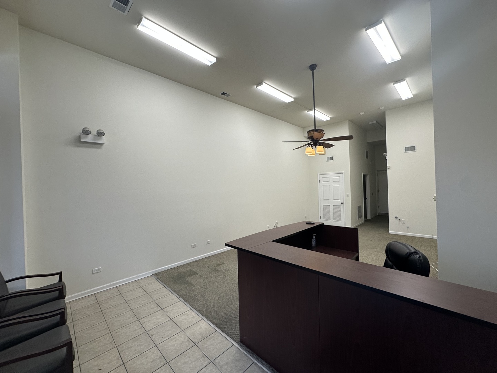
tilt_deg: -0.6
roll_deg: +1.3
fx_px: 201
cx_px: 248
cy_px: 186
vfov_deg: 85.7
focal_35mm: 14
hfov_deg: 102.1
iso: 125
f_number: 2.2
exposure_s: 1/120
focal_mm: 2.22
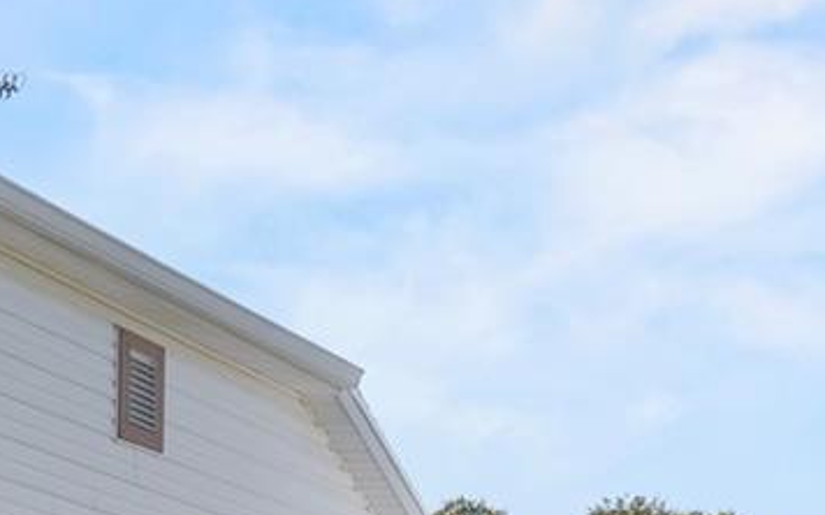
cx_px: 14
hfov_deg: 25.3
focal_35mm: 78
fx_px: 1753
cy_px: 673
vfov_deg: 15.8
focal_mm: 17
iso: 100
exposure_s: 1/50
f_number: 11
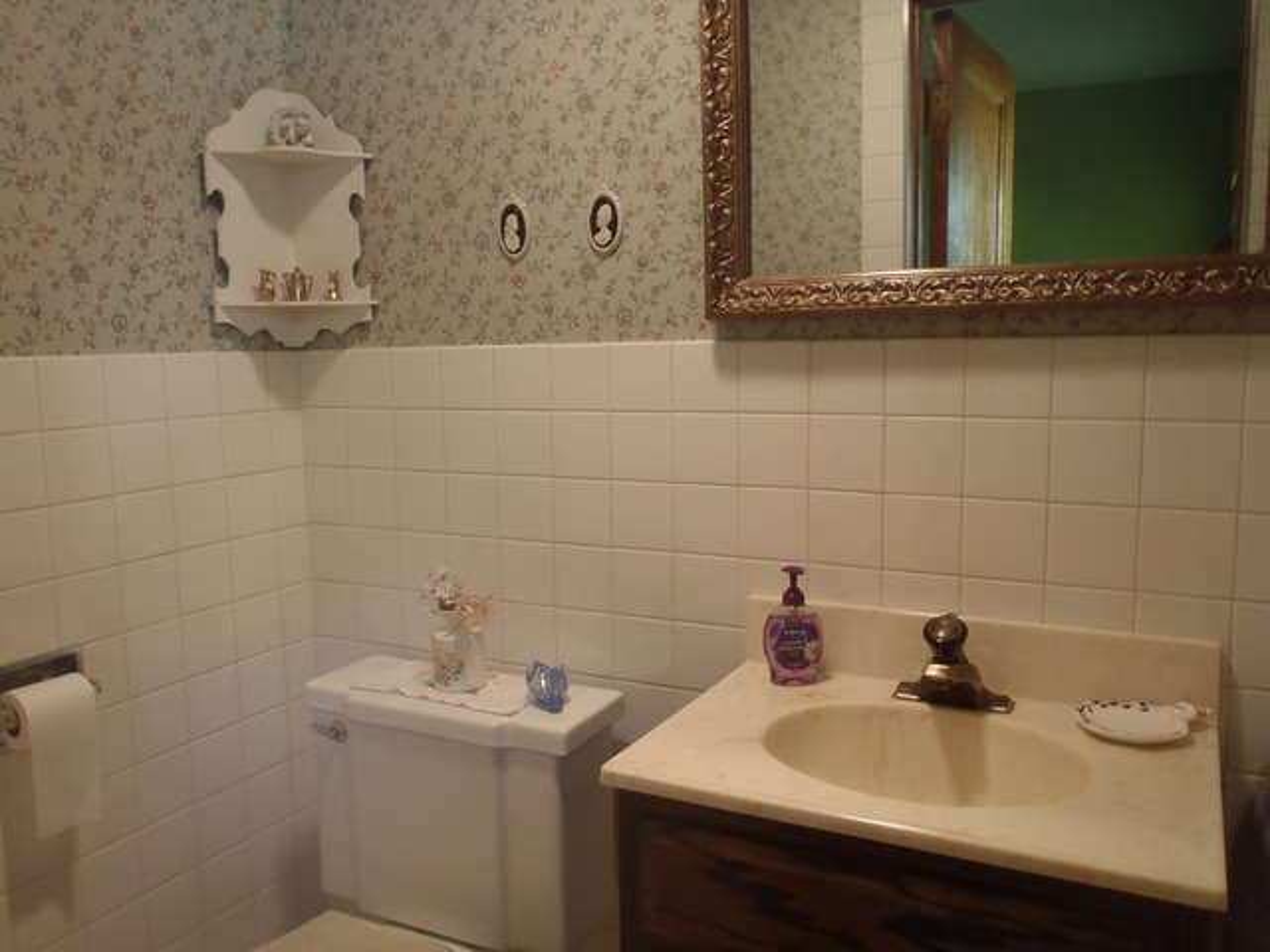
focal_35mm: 28
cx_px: 635
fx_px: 1027
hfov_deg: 63.4
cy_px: 476
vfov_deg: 49.7
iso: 200
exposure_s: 1/10
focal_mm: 5
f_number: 3.9
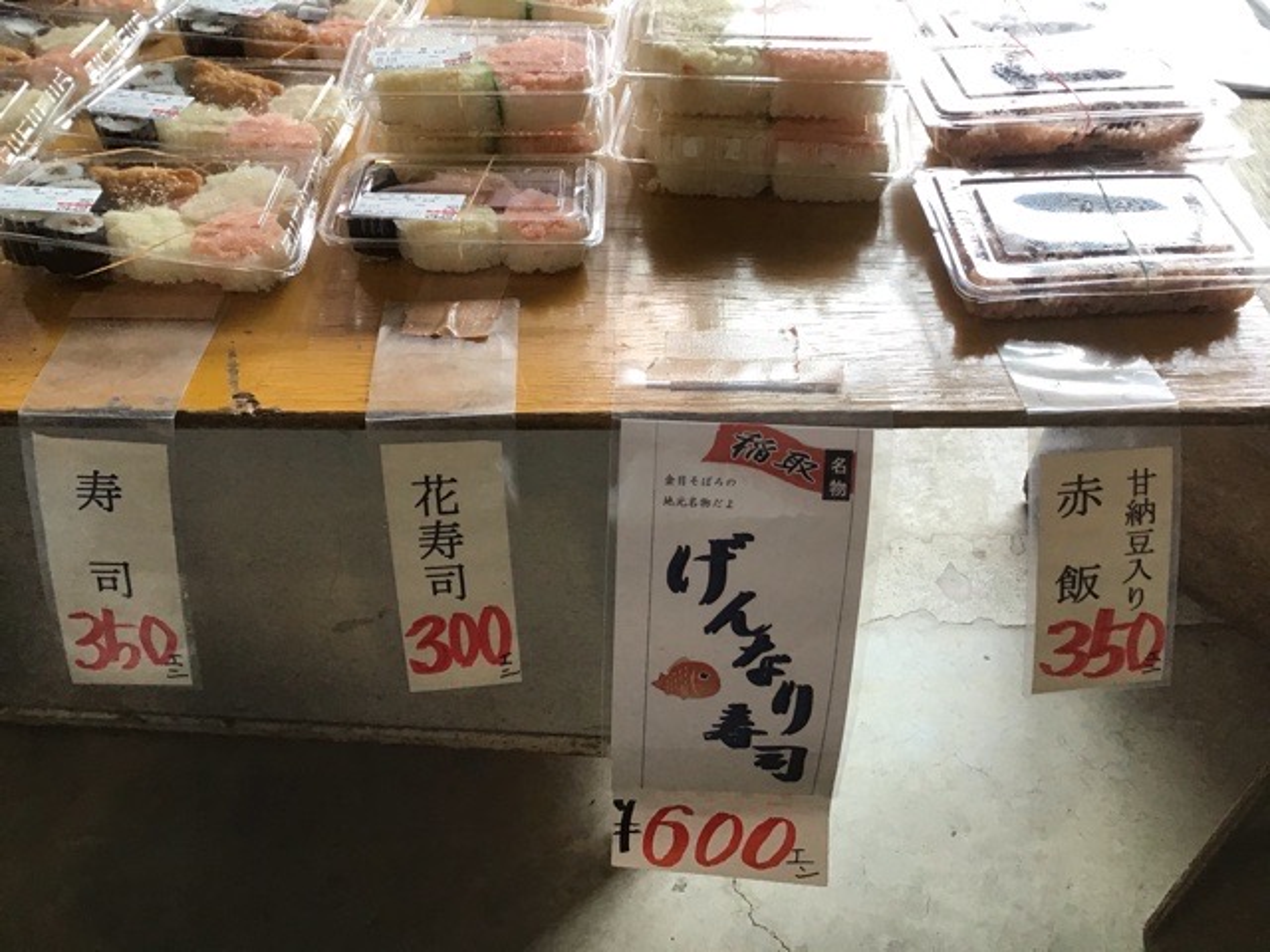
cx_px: 635
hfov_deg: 58.4
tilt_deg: -45.5
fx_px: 1137
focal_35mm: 31
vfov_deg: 45.4
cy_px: 476
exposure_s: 1/30
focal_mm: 3.3
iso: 40
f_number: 2.4
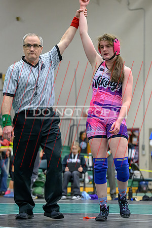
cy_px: 117
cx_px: 85
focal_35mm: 110
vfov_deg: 18.6
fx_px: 698
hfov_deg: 12.4
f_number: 2.8
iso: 6400
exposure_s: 1/640
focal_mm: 70
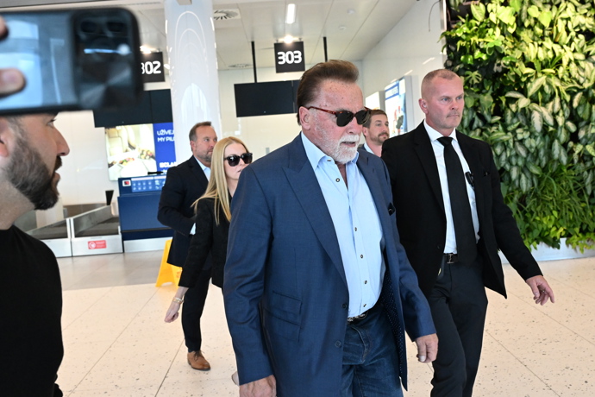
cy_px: 198
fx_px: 661
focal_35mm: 40
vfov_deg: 33.4
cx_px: 298
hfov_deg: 48.5
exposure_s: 1/320
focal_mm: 27
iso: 4000
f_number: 4.5
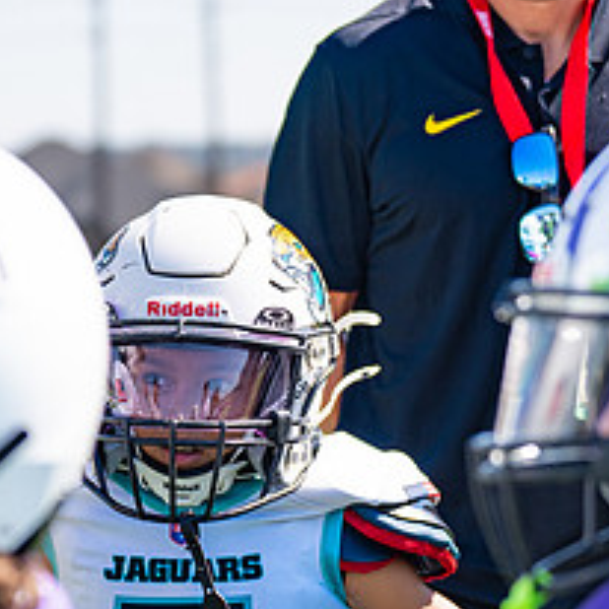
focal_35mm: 186
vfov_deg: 9.4
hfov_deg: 9.4
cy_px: 375
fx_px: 3702
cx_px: 254
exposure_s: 1/1600
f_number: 2.8
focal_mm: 70
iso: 125
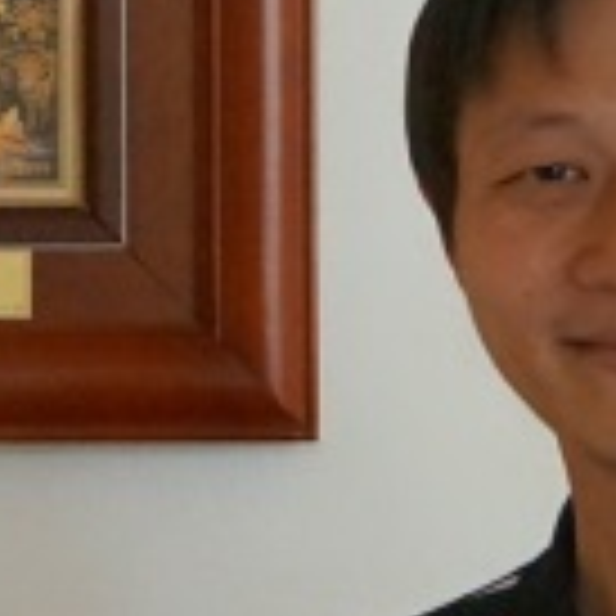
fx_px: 5922
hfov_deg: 5.9
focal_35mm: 294
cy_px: 99
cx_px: -346
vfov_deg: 5.9
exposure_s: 1/60
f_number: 5
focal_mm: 31
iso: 3200
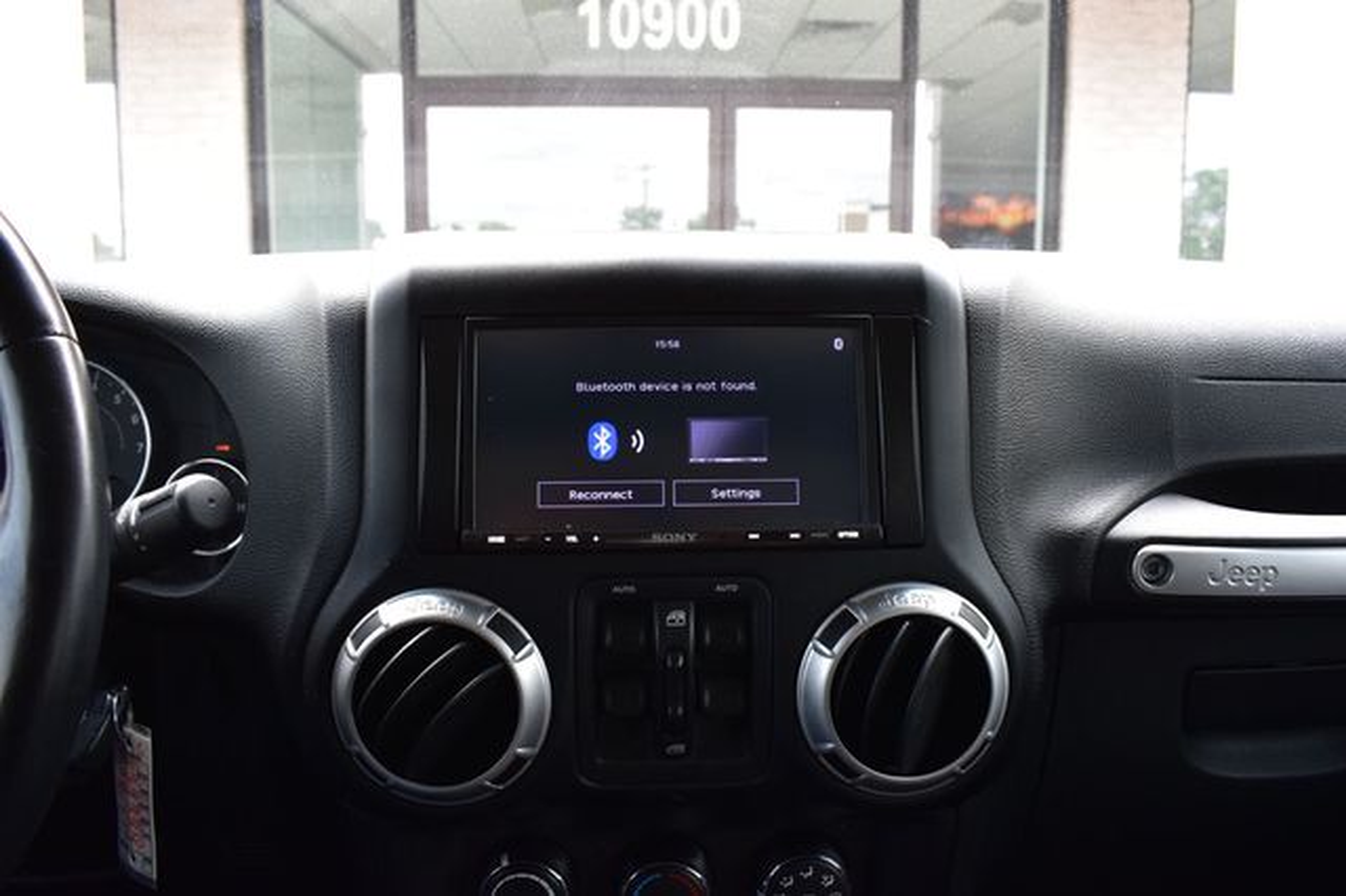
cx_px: 673
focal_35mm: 27
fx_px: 1009
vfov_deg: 47.9
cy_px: 448
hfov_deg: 67.4
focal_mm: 18
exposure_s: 1/40
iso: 400
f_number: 7.1
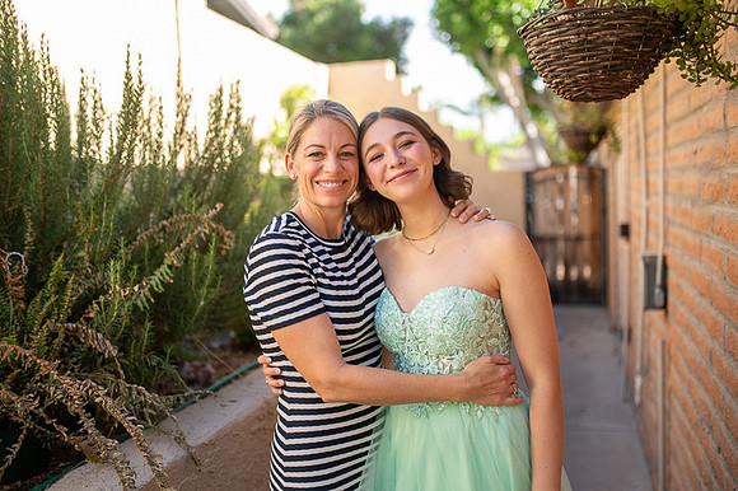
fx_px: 717
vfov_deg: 37.8
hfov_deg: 54.5
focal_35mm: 35
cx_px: 369
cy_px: 246
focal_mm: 35
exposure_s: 1/2500
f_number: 1.4
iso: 400
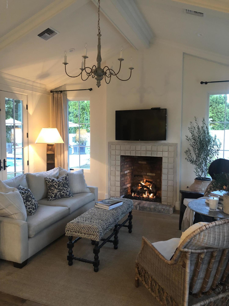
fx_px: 247
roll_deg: +0.1
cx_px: 114
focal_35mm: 28
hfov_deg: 49.7
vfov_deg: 63.4
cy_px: 153
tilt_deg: -3.4
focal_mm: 3.99
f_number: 1.8
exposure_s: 1/9
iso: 100
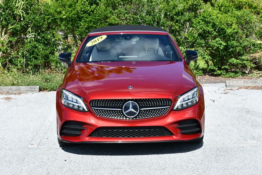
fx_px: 554
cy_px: 88
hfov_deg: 26.6
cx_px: 131
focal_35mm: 76
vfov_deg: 18.0
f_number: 8
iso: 100
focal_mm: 38
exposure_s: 1/250
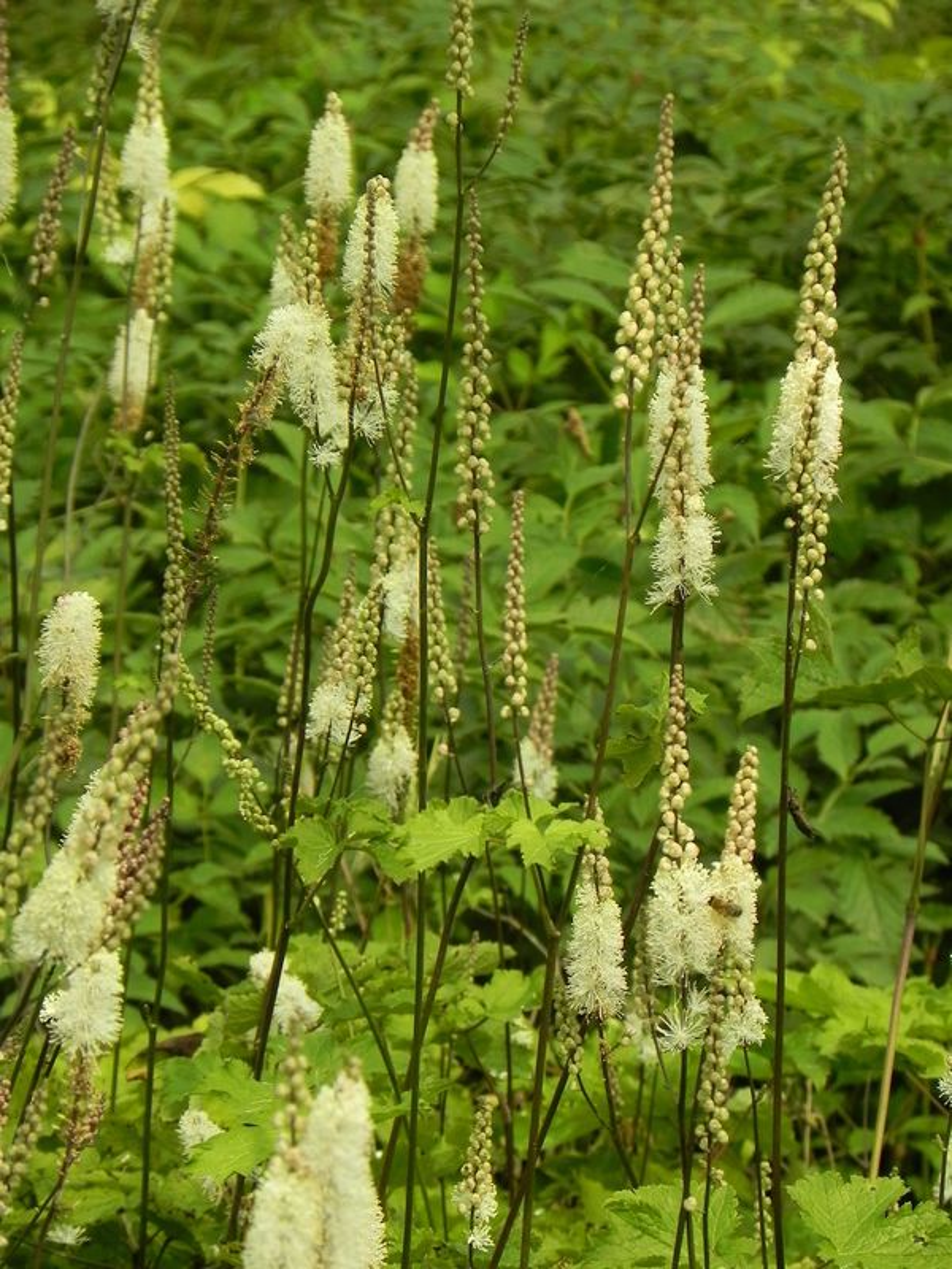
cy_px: 634
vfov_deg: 6.8
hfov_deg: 5.1
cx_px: 476
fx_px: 10671
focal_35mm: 291
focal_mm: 51.8
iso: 160
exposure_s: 1/320
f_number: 5.6
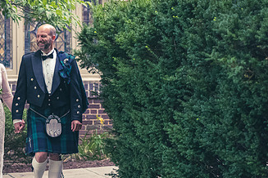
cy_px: 95
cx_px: 48
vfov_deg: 7.4
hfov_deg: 11.0
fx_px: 1385
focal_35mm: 186
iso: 6400
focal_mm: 70
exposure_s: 1/3200
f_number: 2.8
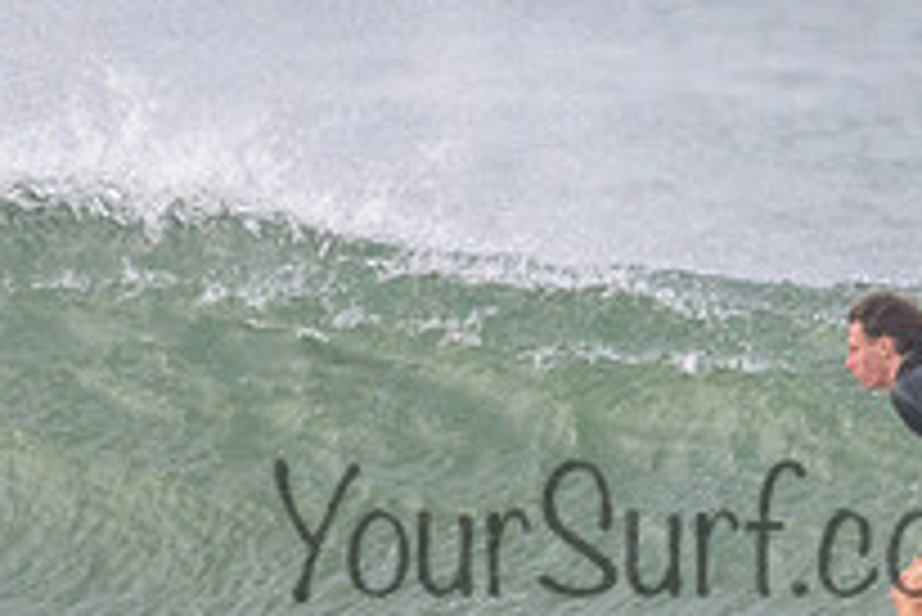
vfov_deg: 0.6
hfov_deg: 0.9
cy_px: 492
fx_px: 57971
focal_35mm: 2262
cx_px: 738
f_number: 11
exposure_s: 1/2000
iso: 4000
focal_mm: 800
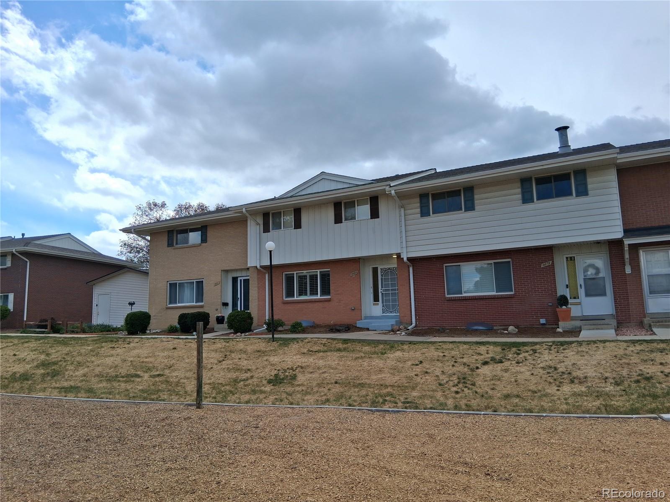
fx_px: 503
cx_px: 335
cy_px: 251
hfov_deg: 67.3
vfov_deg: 53.1
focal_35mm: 26
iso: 25
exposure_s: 1/1092
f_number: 1.8
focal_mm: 3.98
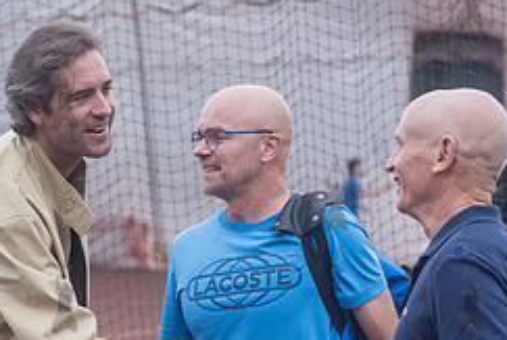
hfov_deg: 9.7
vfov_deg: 6.5
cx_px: 126
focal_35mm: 211
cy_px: 336
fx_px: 2977
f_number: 3.5
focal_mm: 80
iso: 5000
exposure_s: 1/320
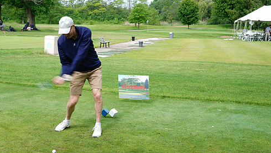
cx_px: 112
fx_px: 381
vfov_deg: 22.6
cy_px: 84
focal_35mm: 53
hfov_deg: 39.1
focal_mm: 43
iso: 64
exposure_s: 1/100
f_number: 7.1
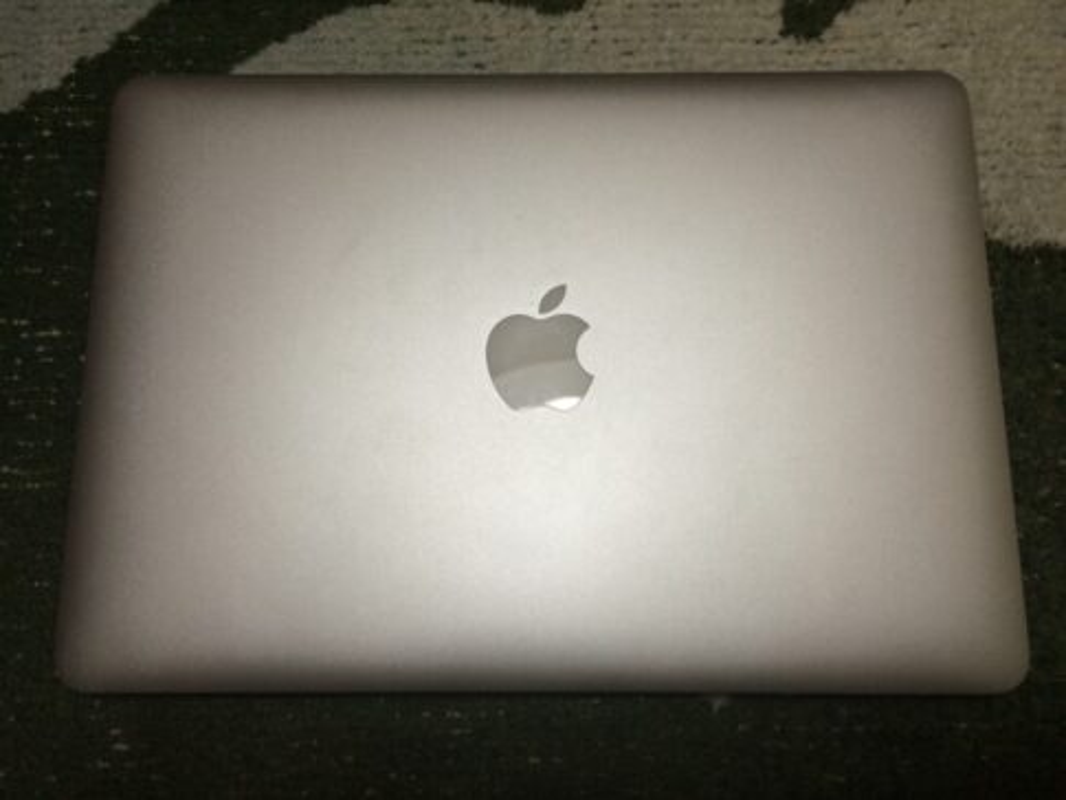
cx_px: 533
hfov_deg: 61.6
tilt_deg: -79.3
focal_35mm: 29
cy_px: 400
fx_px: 893
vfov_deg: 48.2
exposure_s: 1/40
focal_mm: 4.15
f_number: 2.2
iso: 32
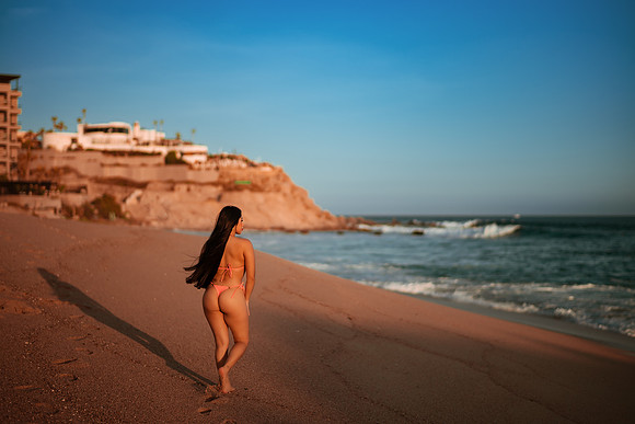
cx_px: 318
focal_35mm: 58
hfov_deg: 34.5
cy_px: 212
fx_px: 1023
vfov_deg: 23.4
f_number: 1.4
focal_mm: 58
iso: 100
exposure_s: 1/6400
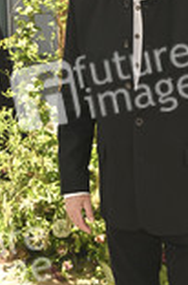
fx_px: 710
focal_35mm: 90
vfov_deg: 22.6
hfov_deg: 15.0
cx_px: 157
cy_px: 179
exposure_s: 1/320
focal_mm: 35
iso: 250
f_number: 8
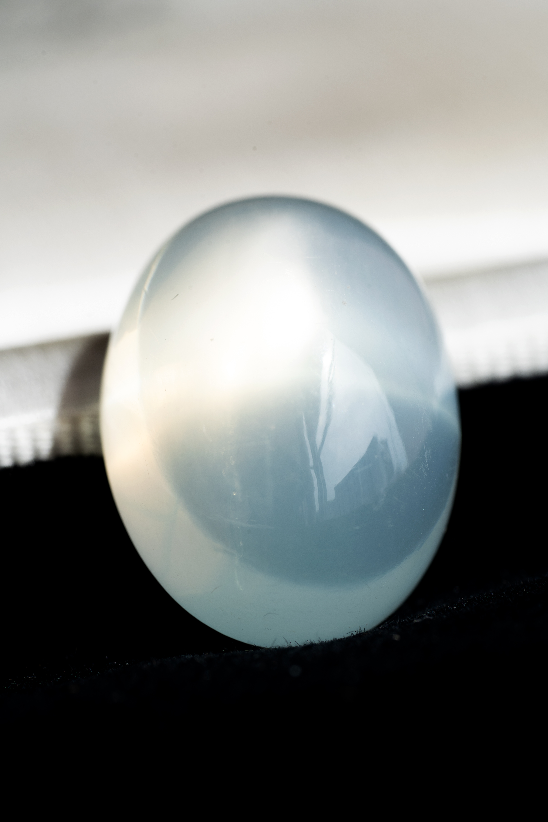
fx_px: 2055
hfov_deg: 15.2
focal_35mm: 90
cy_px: 411
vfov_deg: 22.6
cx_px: 274
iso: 100
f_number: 8
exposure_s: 1/30
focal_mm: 90
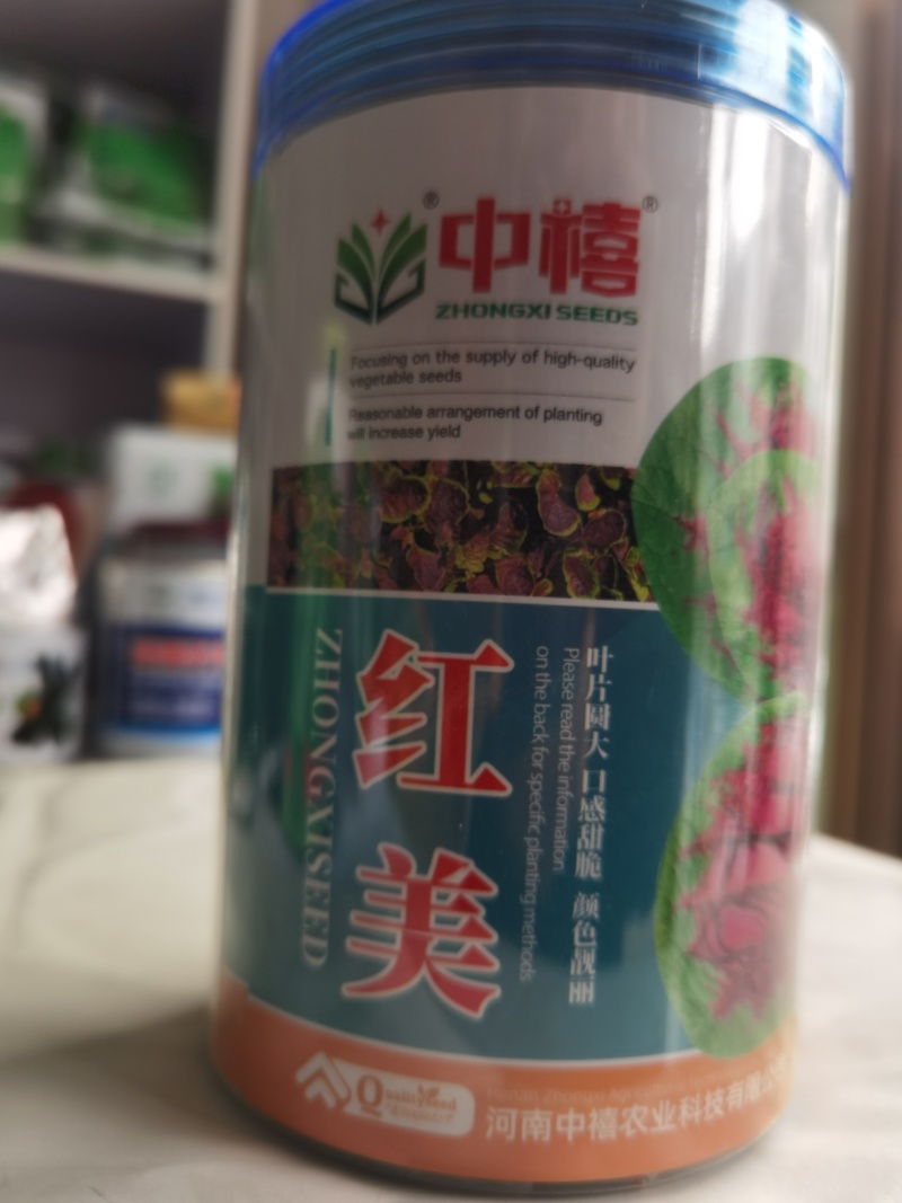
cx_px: 451
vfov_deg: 65.3
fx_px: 938
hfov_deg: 51.3
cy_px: 602
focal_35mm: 27
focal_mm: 6.71
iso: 64
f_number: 1.9
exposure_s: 1/100
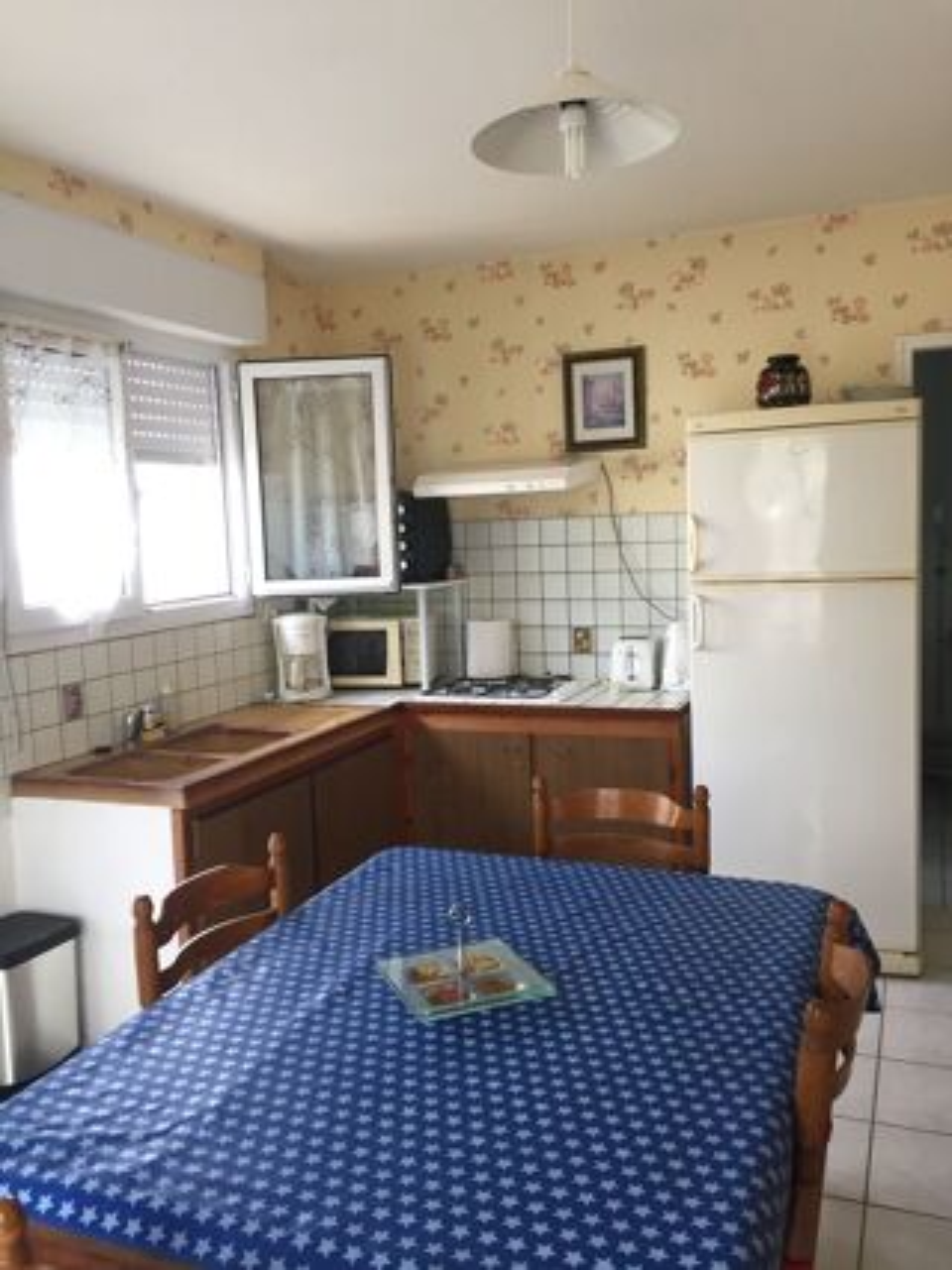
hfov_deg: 48.2
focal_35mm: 29
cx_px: 476
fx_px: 1064
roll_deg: +1.0
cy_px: 635
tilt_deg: -8.1
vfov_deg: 61.7
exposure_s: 1/33
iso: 50
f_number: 2.2
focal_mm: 4.15
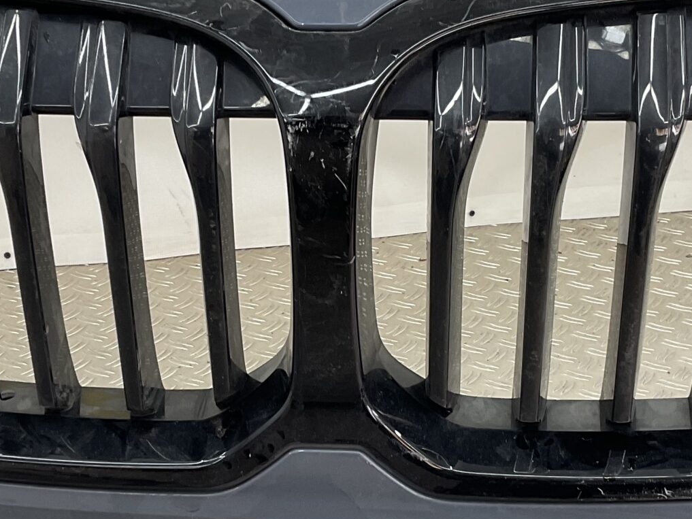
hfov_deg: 26.7
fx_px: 1459
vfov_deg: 20.2
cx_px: 354
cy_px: 288
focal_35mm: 73
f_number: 1.8
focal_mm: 3
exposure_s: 1/100
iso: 32
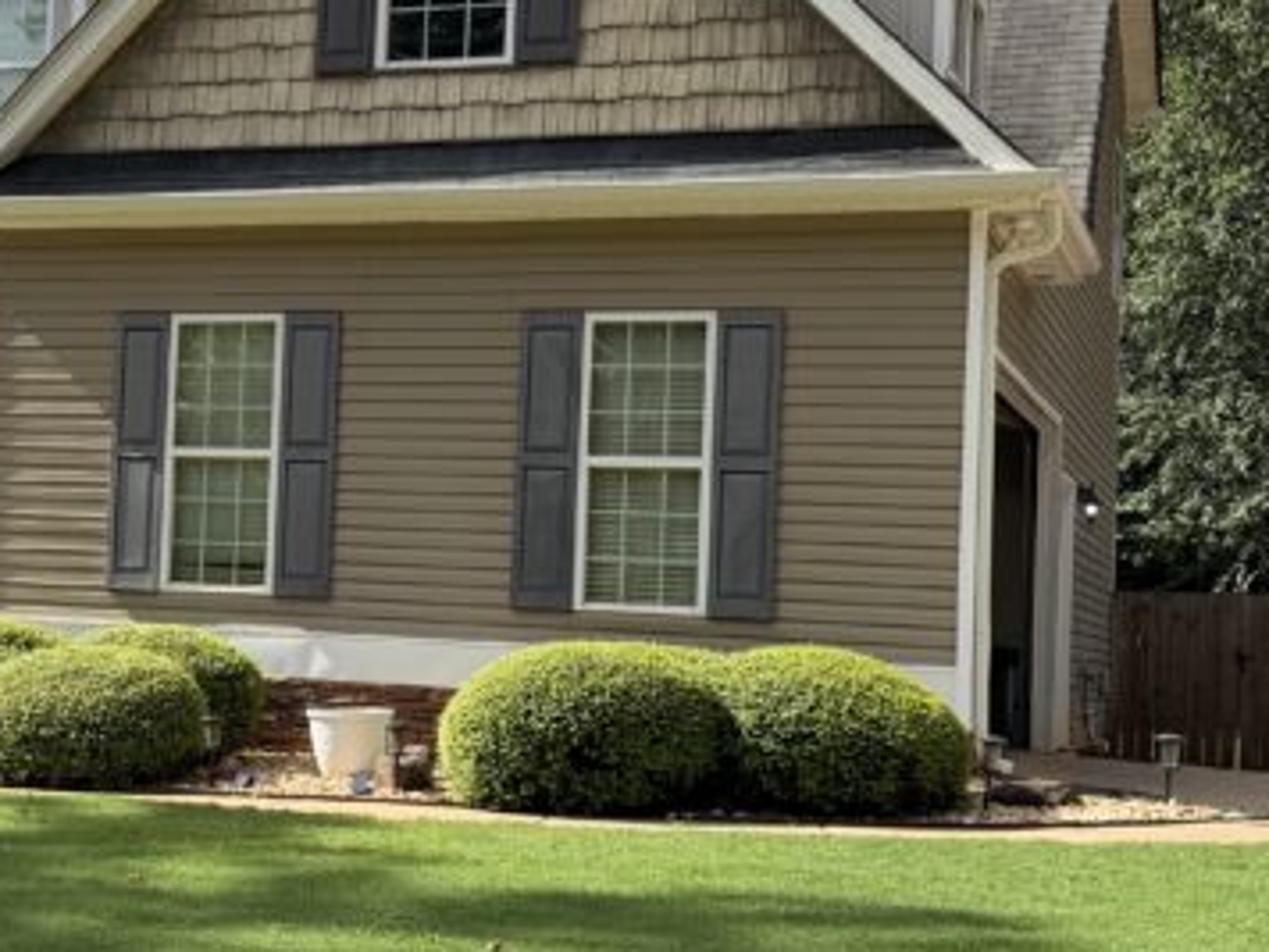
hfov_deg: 27.2
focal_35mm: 69
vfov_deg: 21.3
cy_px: 453
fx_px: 2529
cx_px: 128
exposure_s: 1/3759
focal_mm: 6.76
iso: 100
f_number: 1.78
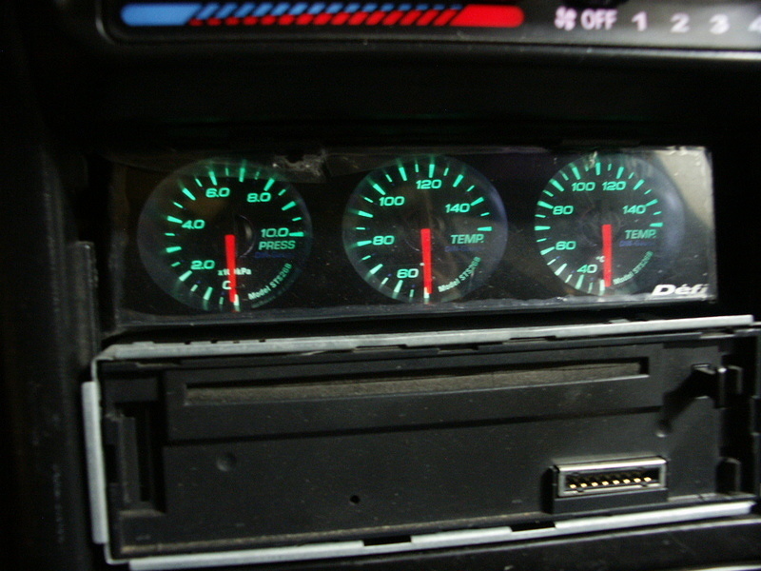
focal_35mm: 34
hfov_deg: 54.0
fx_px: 747
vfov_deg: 41.8
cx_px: 380
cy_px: 286
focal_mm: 8.94
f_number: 2.8
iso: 200
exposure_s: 1/1.5
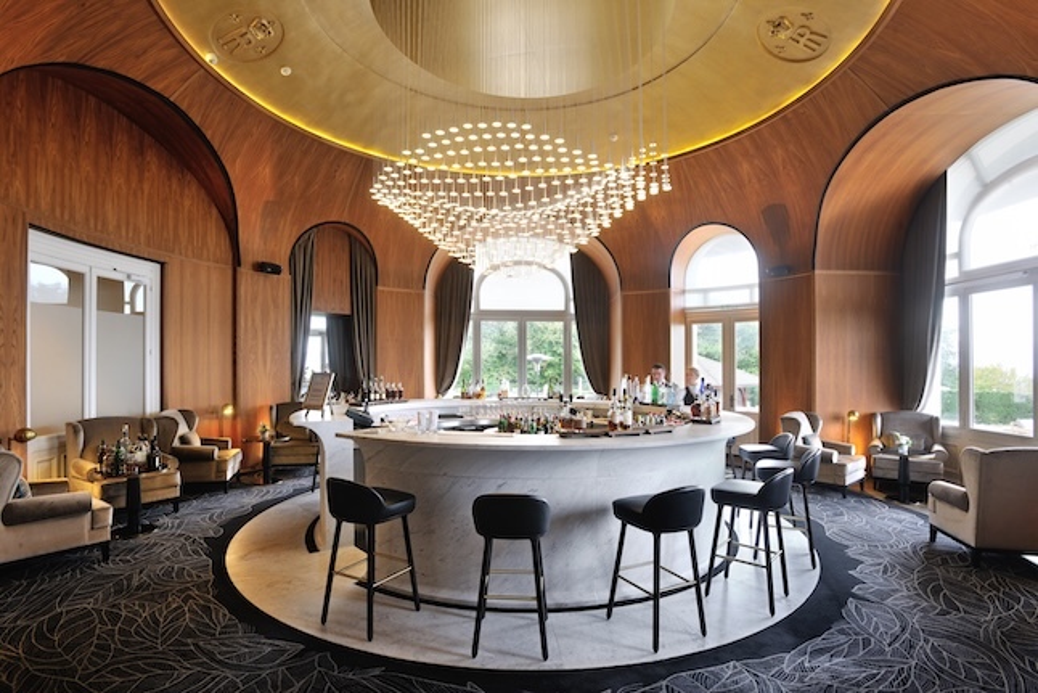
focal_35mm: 17
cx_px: 519
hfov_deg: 93.3
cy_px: 346
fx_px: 490
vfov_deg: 70.5
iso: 100
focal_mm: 17
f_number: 11
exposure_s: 1.3
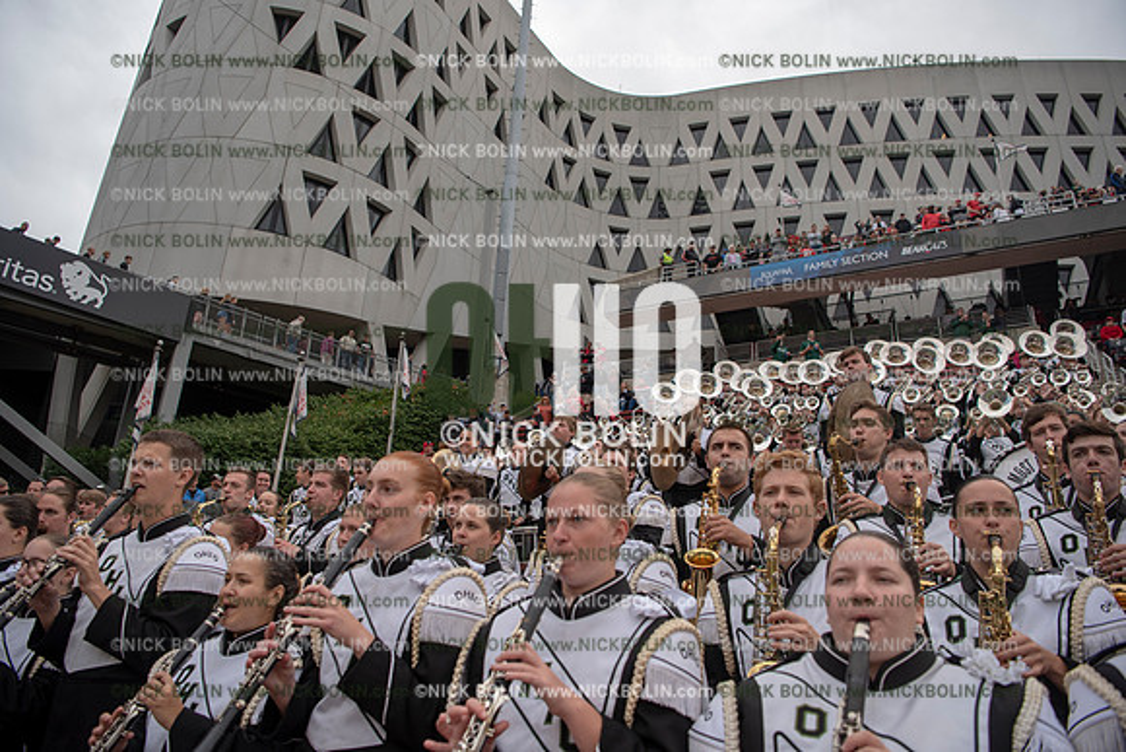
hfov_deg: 73.7
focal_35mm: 24
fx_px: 751
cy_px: 376
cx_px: 563
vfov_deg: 53.2
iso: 250
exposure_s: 1/800
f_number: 3.5
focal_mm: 24
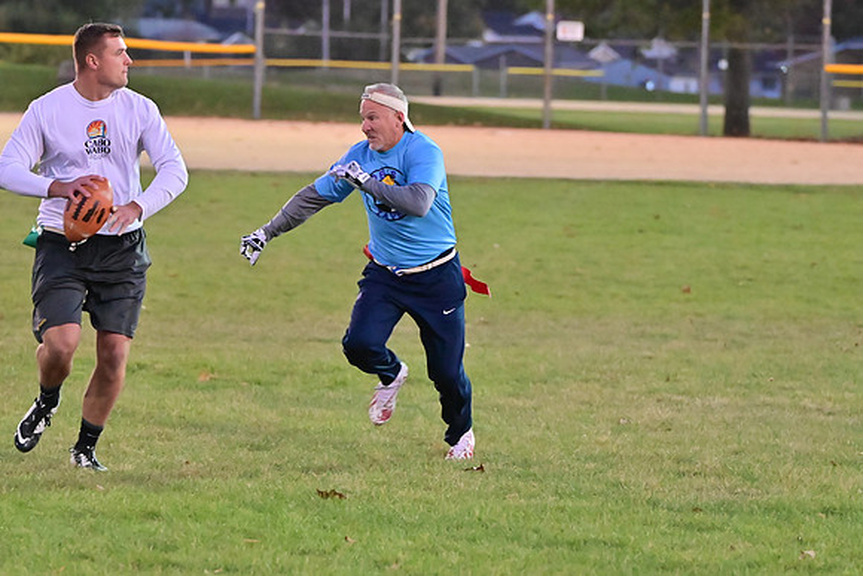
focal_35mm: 180
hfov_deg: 11.4
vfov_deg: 7.6
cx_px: 432
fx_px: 4316
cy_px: 288
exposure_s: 1/500
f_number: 4
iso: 6400
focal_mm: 120
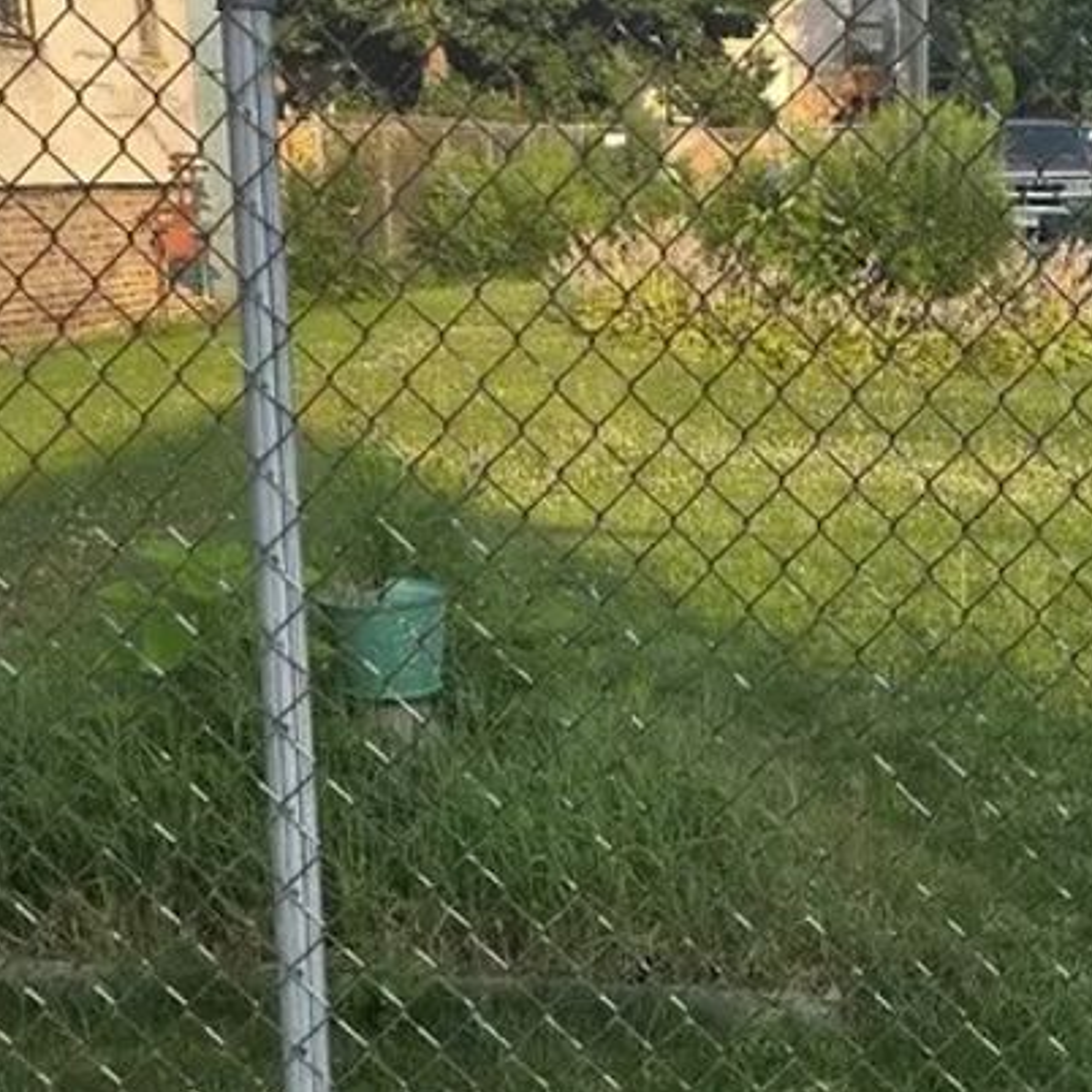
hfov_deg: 24.0
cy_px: 895
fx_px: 2463
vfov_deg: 24.5
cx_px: 1070
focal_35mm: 69
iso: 25
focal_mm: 6.3
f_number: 1.7
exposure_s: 1/359
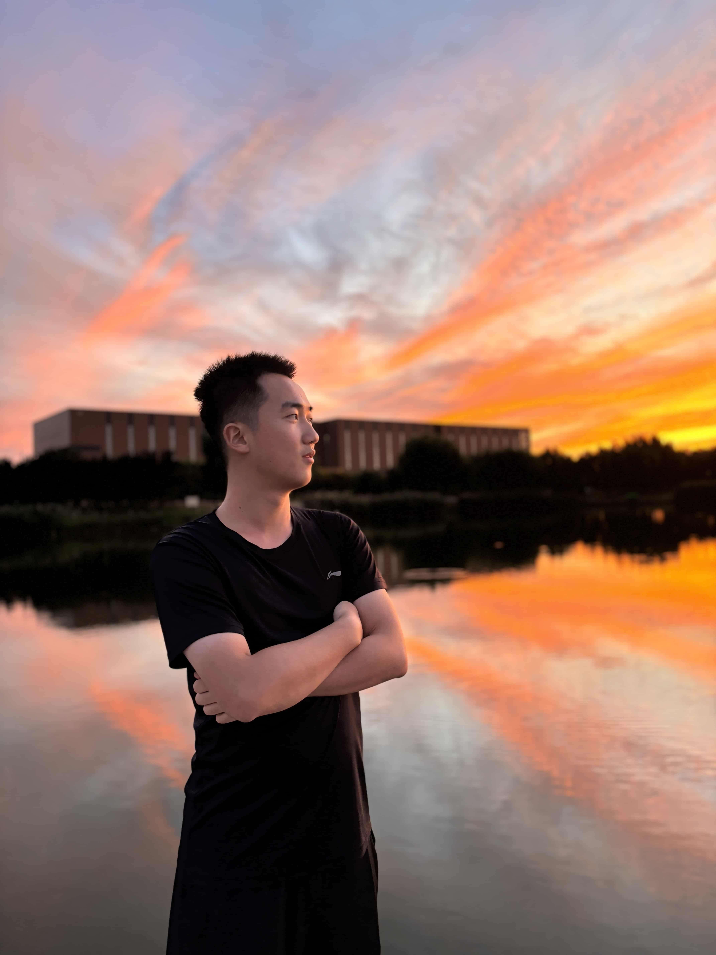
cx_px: 358
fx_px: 717
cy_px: 478
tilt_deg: +2.4
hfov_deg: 53.1
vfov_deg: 67.3
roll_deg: +0.2
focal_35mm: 26
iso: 125
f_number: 1.6
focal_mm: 5.96
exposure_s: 1/121
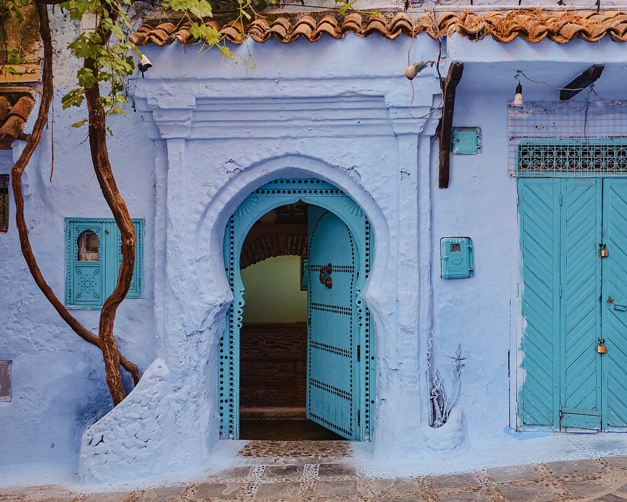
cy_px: 251
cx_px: 331
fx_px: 650
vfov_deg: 42.2
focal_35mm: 35
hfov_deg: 51.5
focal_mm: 20.6
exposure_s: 1/250
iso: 800
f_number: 4
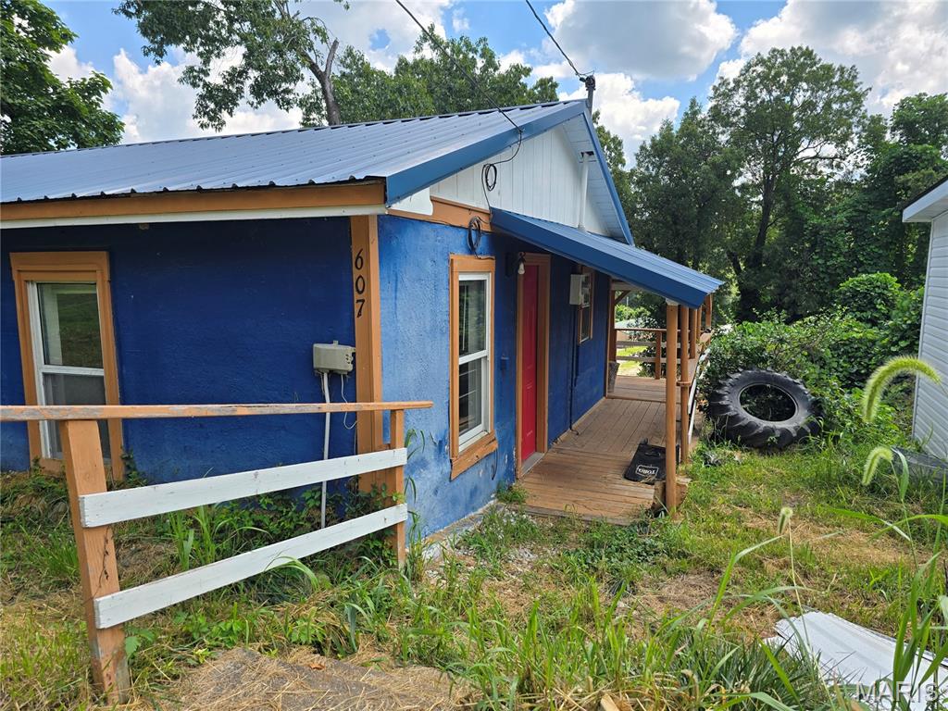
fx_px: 630
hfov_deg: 73.9
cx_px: 474
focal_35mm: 23
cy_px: 356
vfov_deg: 58.9
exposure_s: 1/626
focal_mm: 6.3
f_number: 1.7
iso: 12
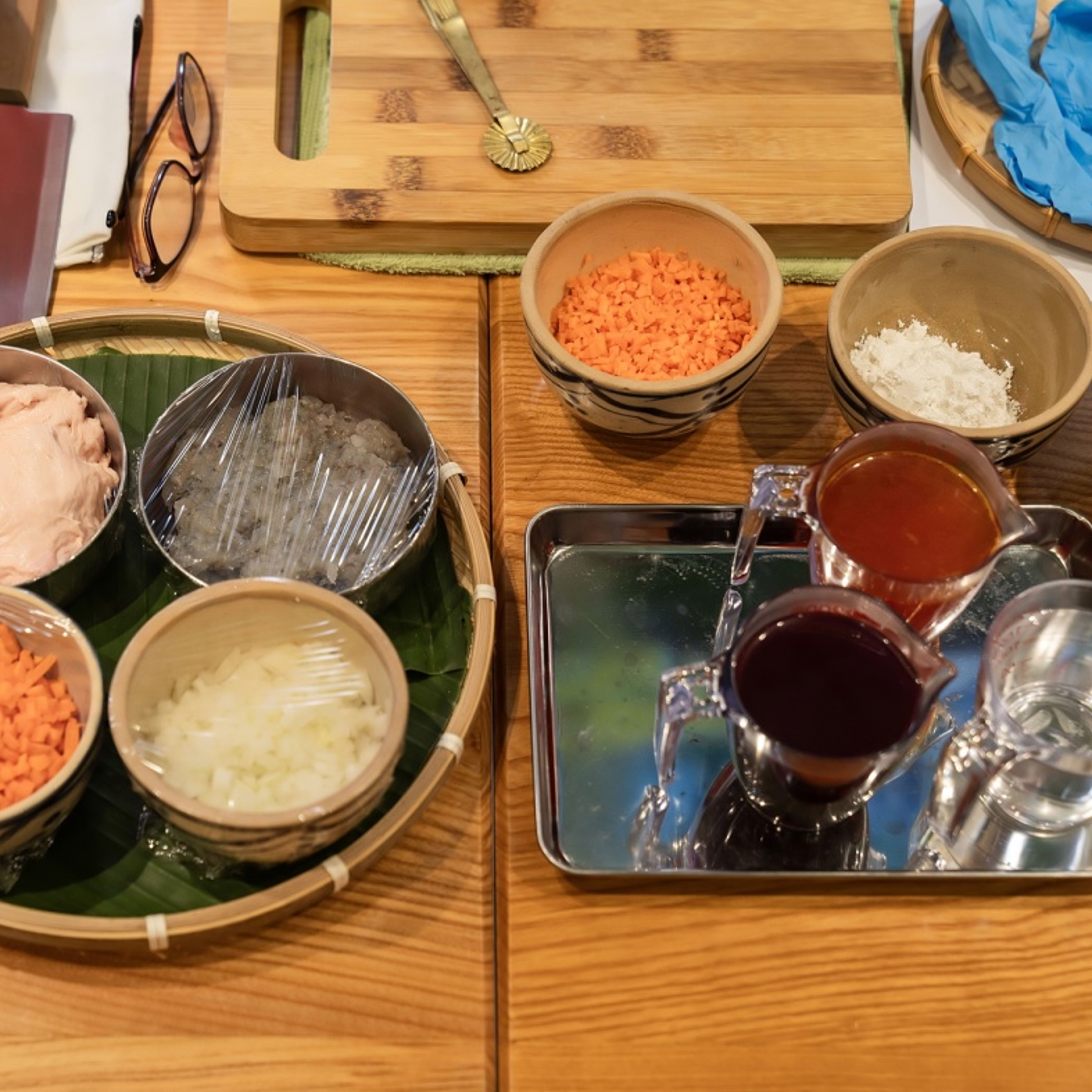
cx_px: 444
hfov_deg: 24.6
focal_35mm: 70
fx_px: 2498
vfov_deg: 24.7
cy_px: 540
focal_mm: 54
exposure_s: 1/125
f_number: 3.5
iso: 1000
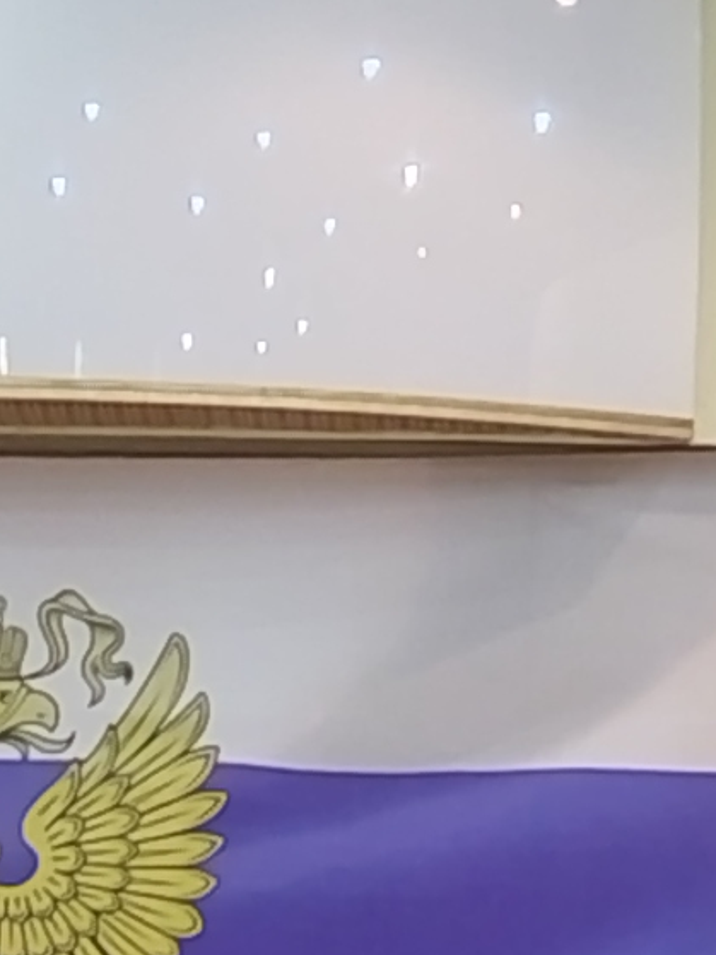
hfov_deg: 8.0
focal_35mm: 186
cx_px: 675
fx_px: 5132
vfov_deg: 9.9
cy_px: 1896
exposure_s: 1/100
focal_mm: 4.95
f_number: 1.9
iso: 1802
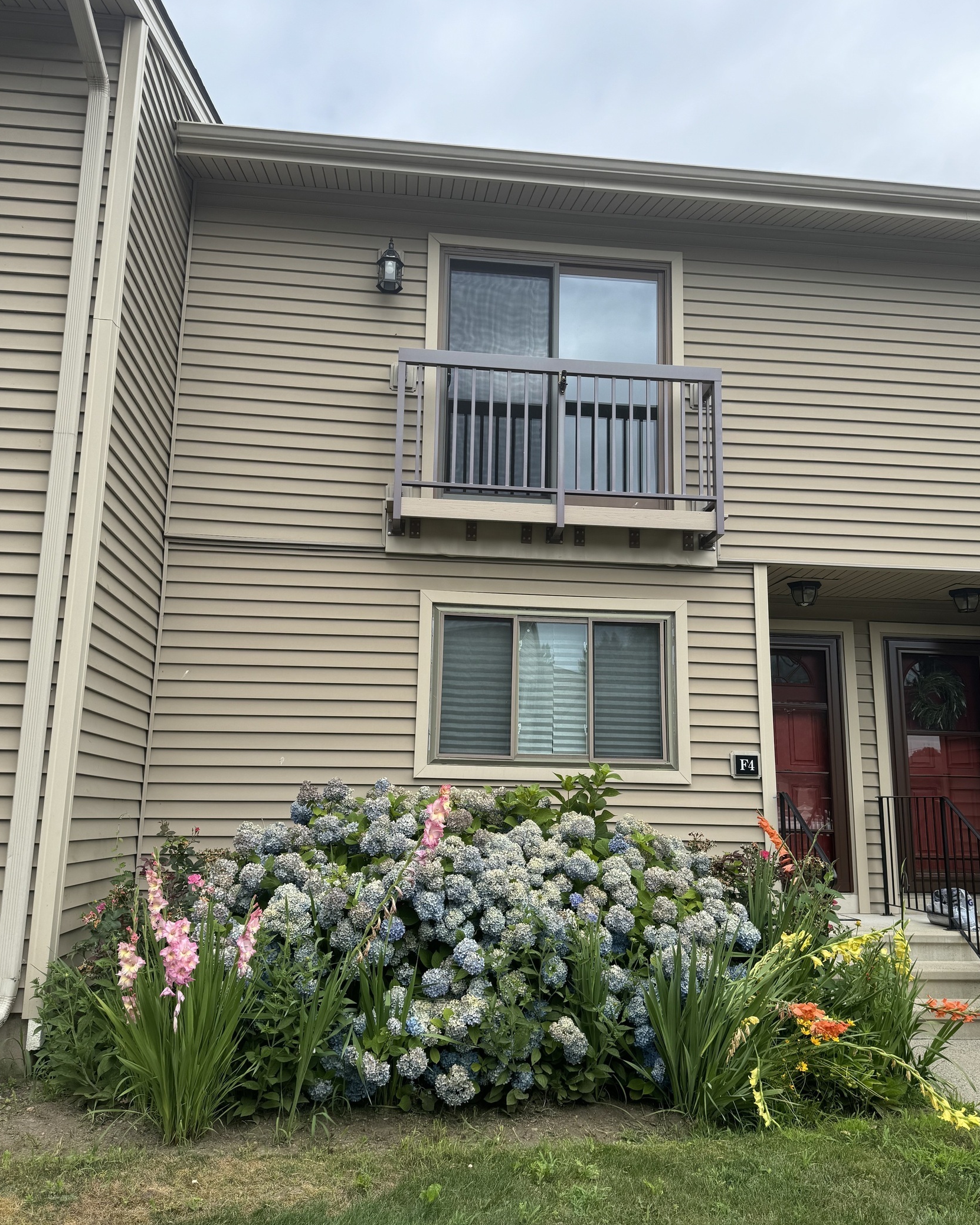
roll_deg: -0.3
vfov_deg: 66.0
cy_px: 614
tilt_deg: +11.4
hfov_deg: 54.9
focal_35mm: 26
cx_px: 504
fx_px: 943
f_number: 1.78
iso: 80
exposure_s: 1/1869
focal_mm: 6.76
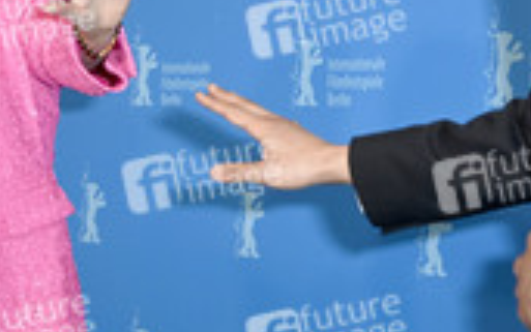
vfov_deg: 7.8
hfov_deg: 12.5
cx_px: 244
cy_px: -56
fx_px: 2418
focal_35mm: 167
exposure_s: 1/200
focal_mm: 62
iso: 800
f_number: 5.6
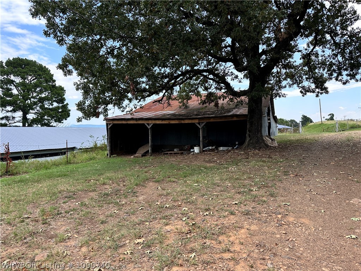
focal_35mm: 24
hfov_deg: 71.6
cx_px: 180
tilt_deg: -0.4
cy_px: 136
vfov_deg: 56.8
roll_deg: +0.2
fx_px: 250
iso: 80
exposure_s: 1/989
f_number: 1.78
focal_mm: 6.86
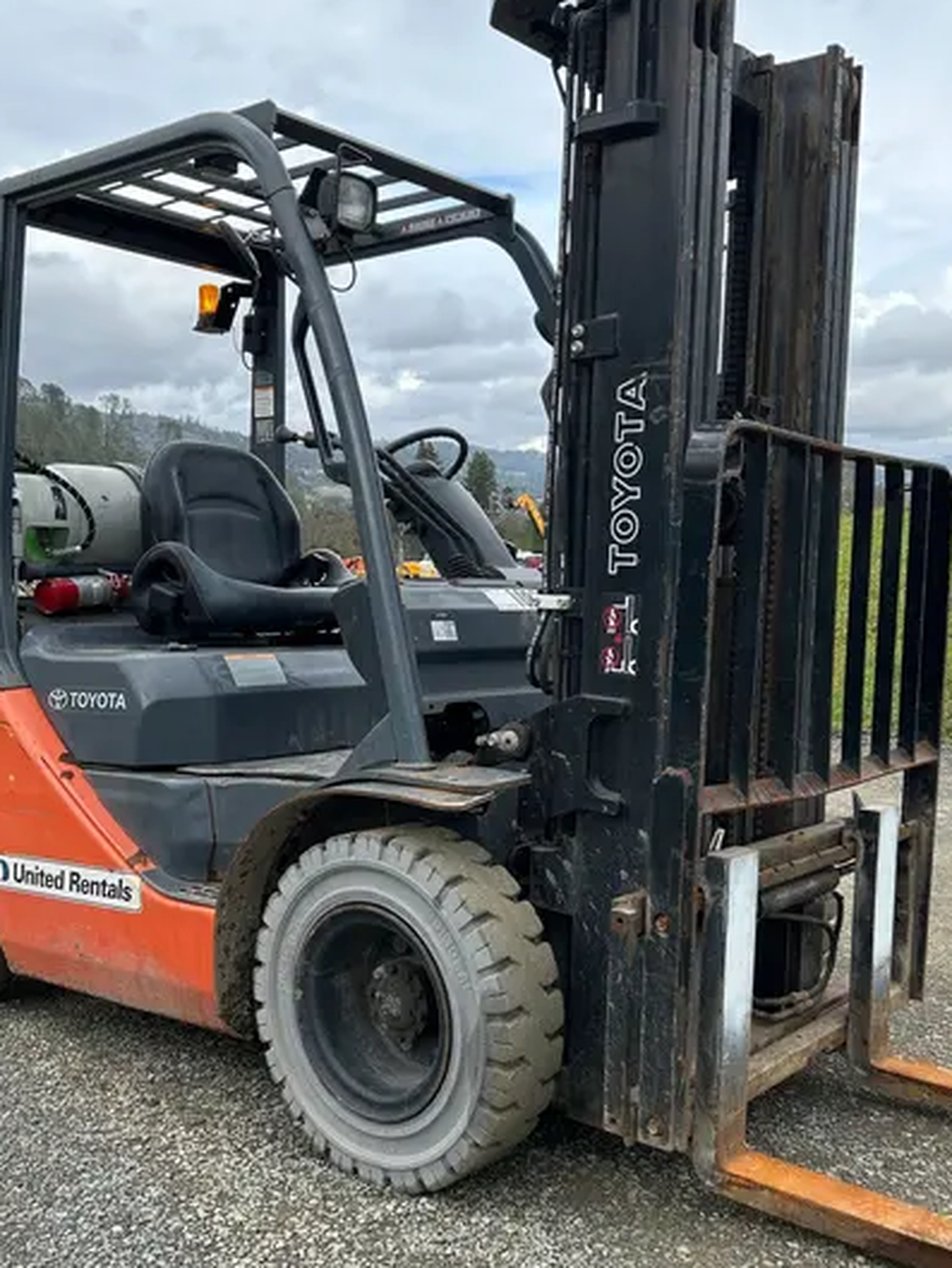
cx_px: 456
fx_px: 1320
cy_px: 651
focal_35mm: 36
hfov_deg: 39.7
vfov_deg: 51.3
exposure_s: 1/1468
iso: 50
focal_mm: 5.7
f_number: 1.5
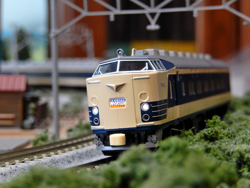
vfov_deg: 15.6
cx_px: 125
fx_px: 686
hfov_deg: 20.7
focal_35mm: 95
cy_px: 94
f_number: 5.2
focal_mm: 17
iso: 200
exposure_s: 1/6
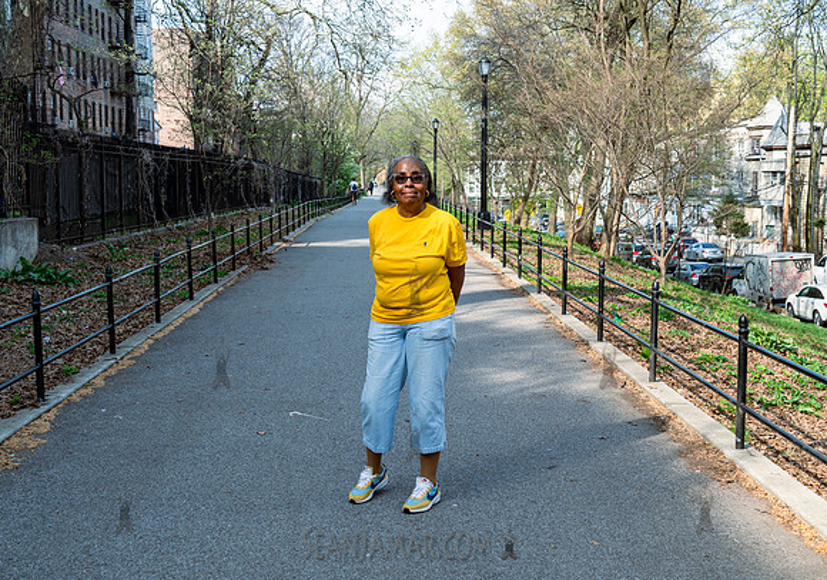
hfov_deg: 42.9
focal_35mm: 45
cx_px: 404
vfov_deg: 30.9
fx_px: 1051
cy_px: 271
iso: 200
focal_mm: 35
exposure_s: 1/400
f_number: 4.5
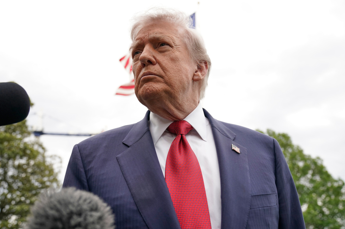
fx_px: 335
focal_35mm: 35
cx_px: 172
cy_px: 114
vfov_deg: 37.8
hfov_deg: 54.5
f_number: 4
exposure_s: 1/500
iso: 800
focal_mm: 35
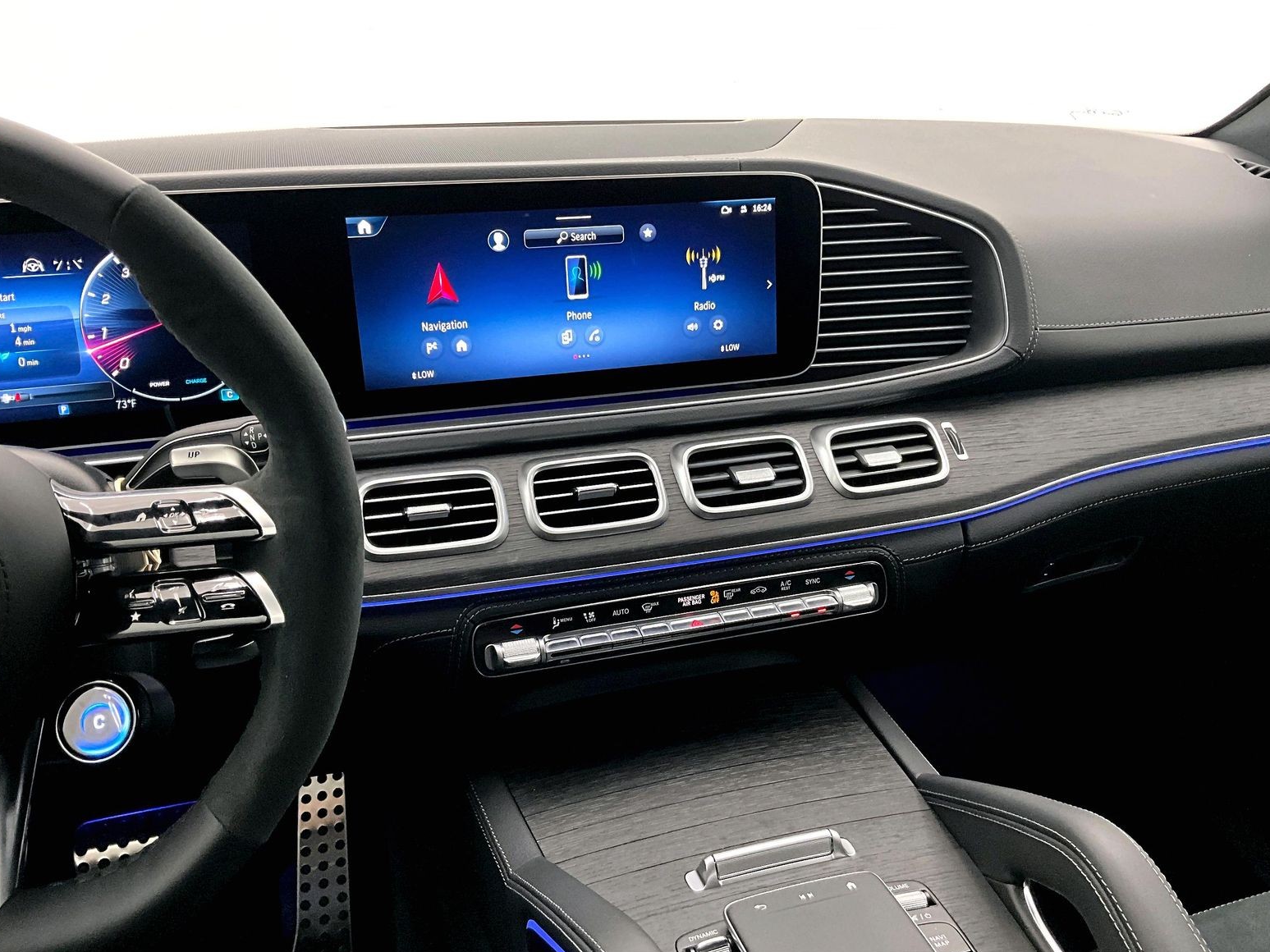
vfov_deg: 46.8
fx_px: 1101
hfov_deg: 60.0
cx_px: 647
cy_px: 464
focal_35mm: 30
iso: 320
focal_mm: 3
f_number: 1.8
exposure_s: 1/40
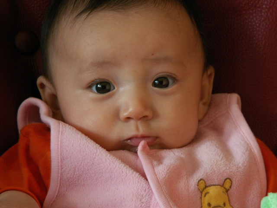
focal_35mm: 170
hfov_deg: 11.6
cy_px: 104
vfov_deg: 8.7
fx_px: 1360
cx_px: 138
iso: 160
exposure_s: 1/40
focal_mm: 27.85
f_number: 4
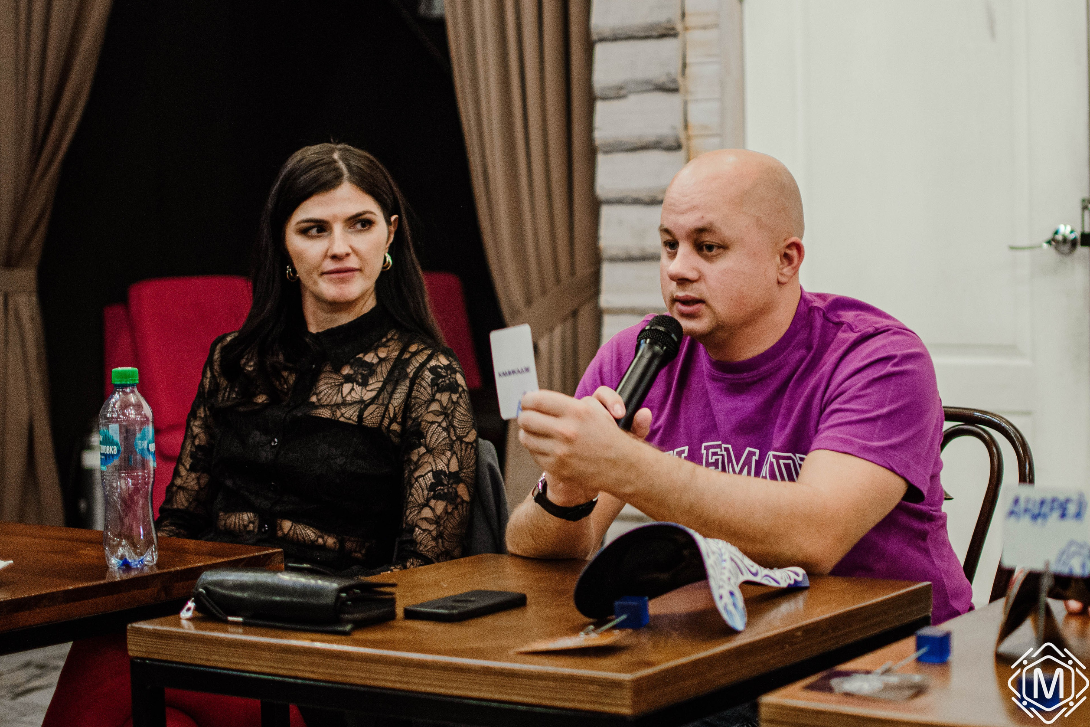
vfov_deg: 20.3
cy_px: 302
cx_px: 685
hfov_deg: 30.0
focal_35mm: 67
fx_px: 2028
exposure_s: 1/125
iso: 800
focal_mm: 35
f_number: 1.8
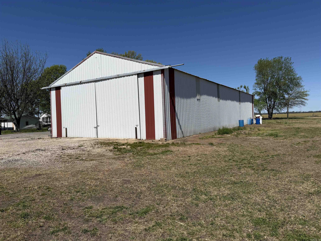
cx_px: 160
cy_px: 120
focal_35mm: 24
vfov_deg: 56.8
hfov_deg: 71.6
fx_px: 223
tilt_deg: +2.0
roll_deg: +2.0
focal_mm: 6.76
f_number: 1.78
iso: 80
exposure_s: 1/9091
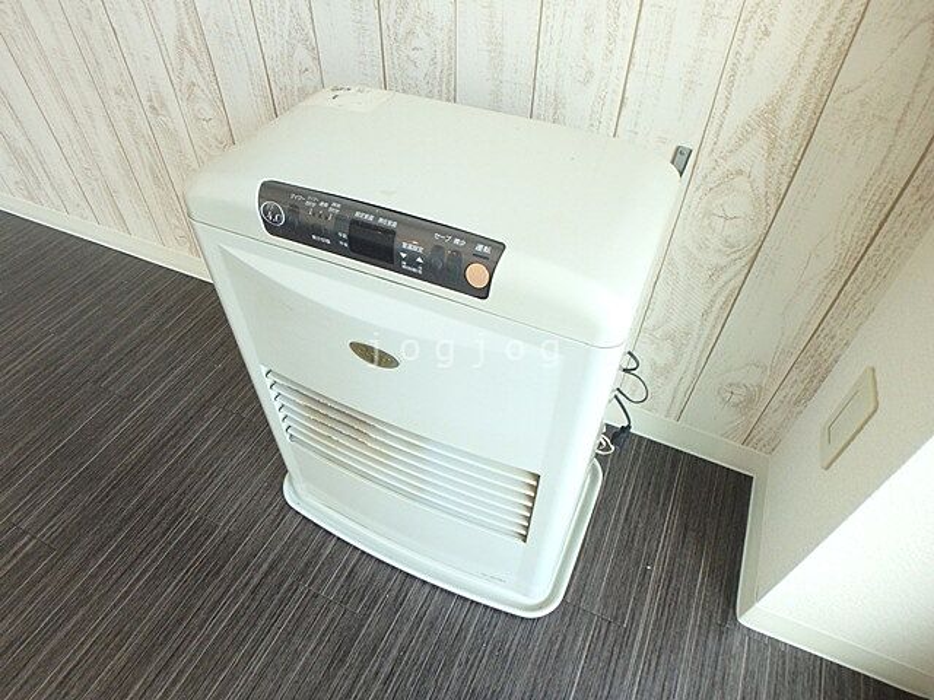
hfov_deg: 79.0
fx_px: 567
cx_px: 467
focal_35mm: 21
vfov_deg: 63.4
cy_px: 350
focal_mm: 3.7
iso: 320
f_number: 3.5
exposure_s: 1/30
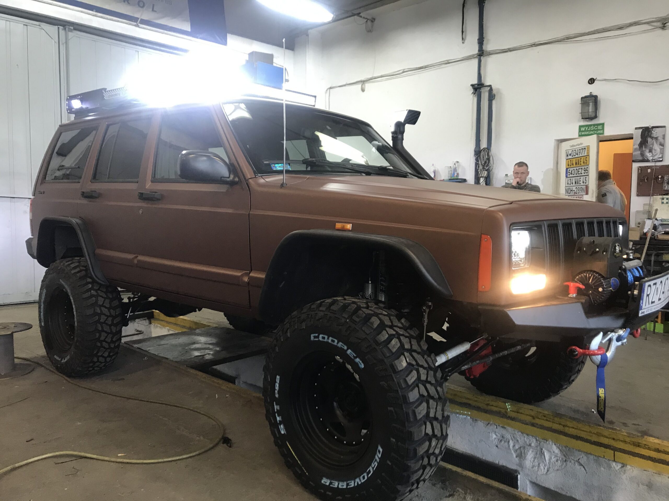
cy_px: 250
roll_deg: -0.7
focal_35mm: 28
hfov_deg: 63.4
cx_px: 334
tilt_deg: -4.1
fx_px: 541
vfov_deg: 49.7
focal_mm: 3.99
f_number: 1.8
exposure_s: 1/17
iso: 40
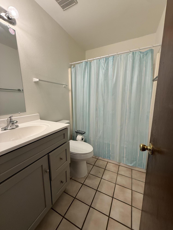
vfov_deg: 102.1
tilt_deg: -9.8
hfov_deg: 85.7
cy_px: 115
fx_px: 93
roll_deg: +0.8
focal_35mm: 14
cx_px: 86
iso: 200
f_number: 2.2
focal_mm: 2.22
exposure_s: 1/120
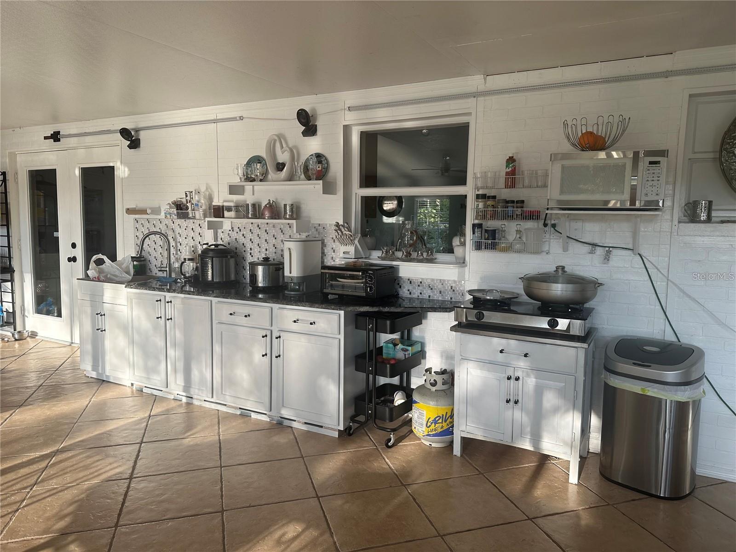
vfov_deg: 56.8
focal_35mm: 24
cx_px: 368
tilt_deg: -5.8
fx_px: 510
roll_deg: -1.4
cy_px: 276
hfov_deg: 71.6
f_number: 1.78
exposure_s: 1/311
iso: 80
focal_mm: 6.86
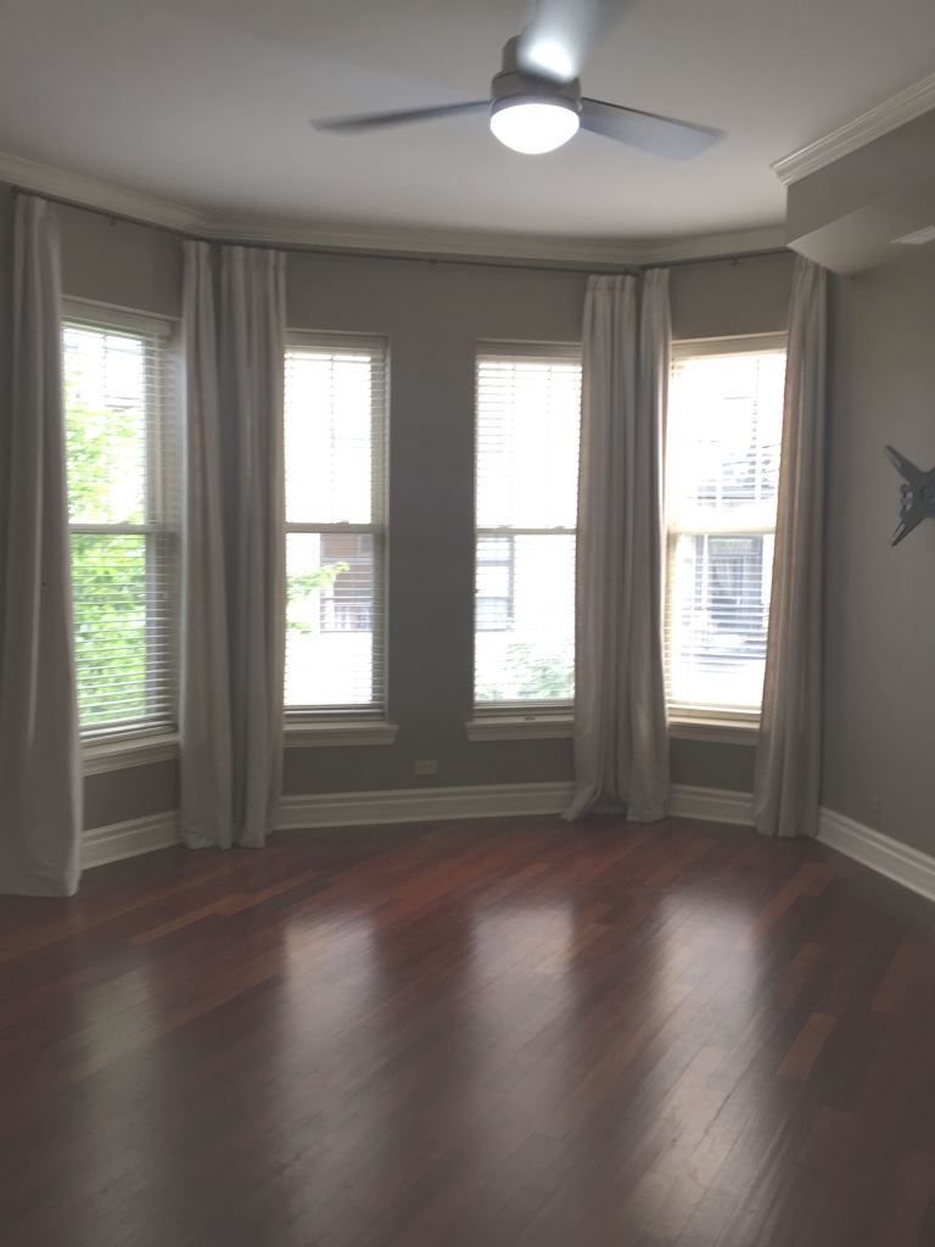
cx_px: 468
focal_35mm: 29
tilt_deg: -5.3
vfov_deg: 61.7
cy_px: 624
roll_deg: -0.5
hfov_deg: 48.2
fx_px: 1044
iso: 32
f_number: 2.2
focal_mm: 4.15
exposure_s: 1/40
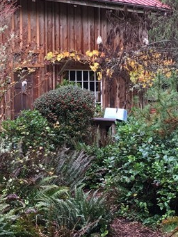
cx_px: 47
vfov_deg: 22.5
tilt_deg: -1.9
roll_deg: +0.9
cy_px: 125
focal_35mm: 87
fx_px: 596
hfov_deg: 16.9
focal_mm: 4.15
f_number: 2.2
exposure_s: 1/30
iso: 25
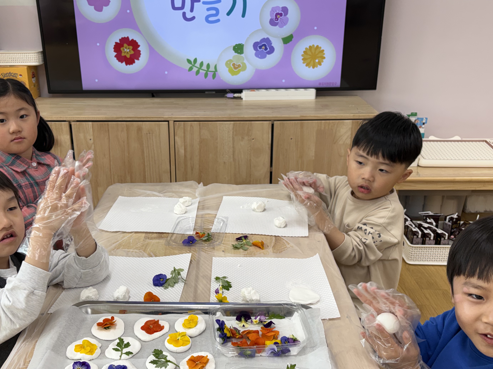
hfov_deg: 48.8
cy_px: 186
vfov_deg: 37.7
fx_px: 541
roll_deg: +1.7
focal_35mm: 38
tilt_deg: -20.5
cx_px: 206
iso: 64
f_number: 1.6
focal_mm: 5.96
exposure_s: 1/120
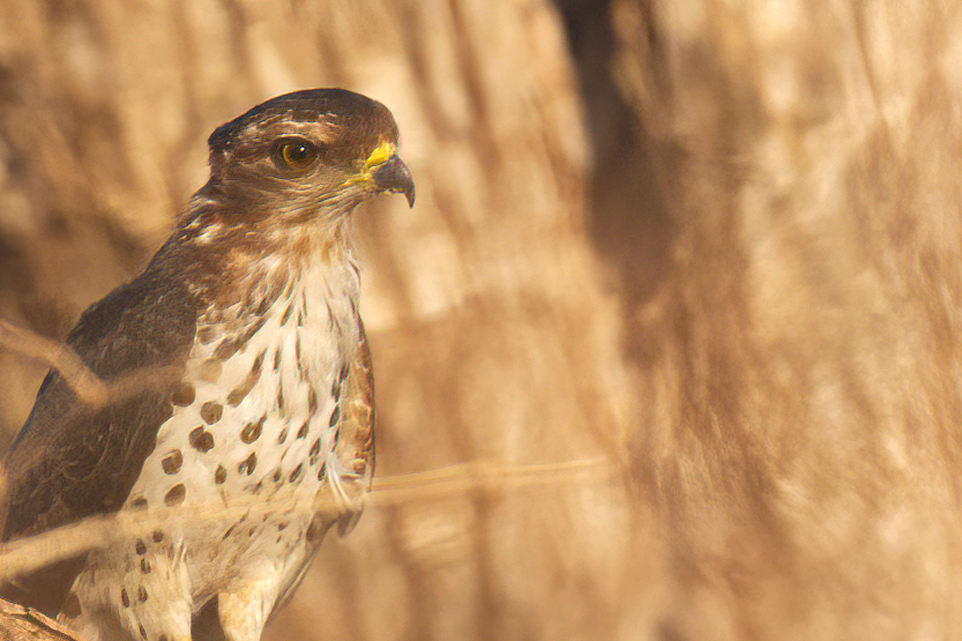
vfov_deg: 0.8
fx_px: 48488
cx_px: 349
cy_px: 515
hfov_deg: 1.1
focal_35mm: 1815
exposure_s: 1/1250
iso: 1250
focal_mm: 840
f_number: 9
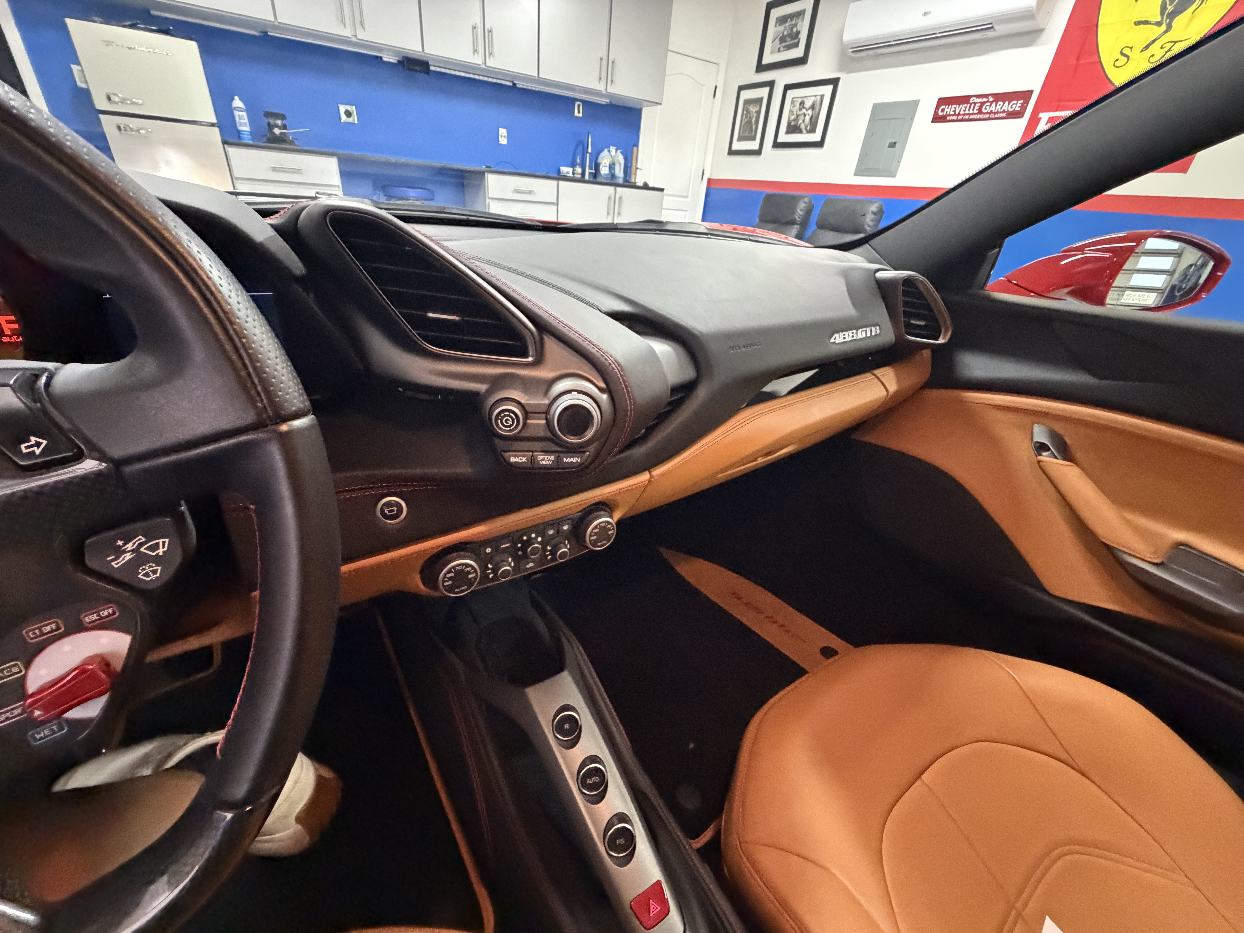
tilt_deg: -28.5
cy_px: 466
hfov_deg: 102.1
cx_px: 622
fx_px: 503
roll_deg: -5.6
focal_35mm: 14
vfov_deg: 85.7
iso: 1000
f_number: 2.2
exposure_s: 1/60
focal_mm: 2.22
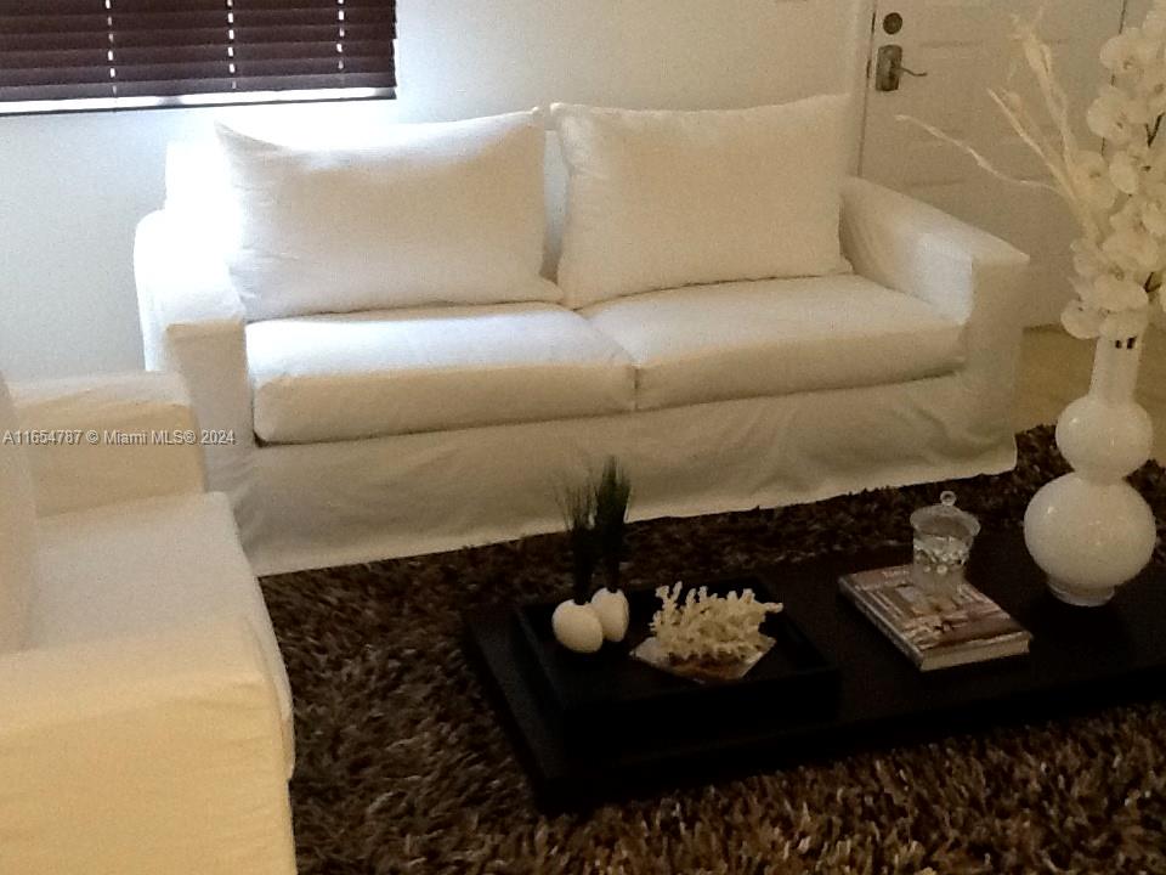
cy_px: 438
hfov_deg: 42.9
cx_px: 583
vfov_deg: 32.9
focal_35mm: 44
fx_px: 1482
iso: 200
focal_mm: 2.03
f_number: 2.4
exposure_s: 1/30
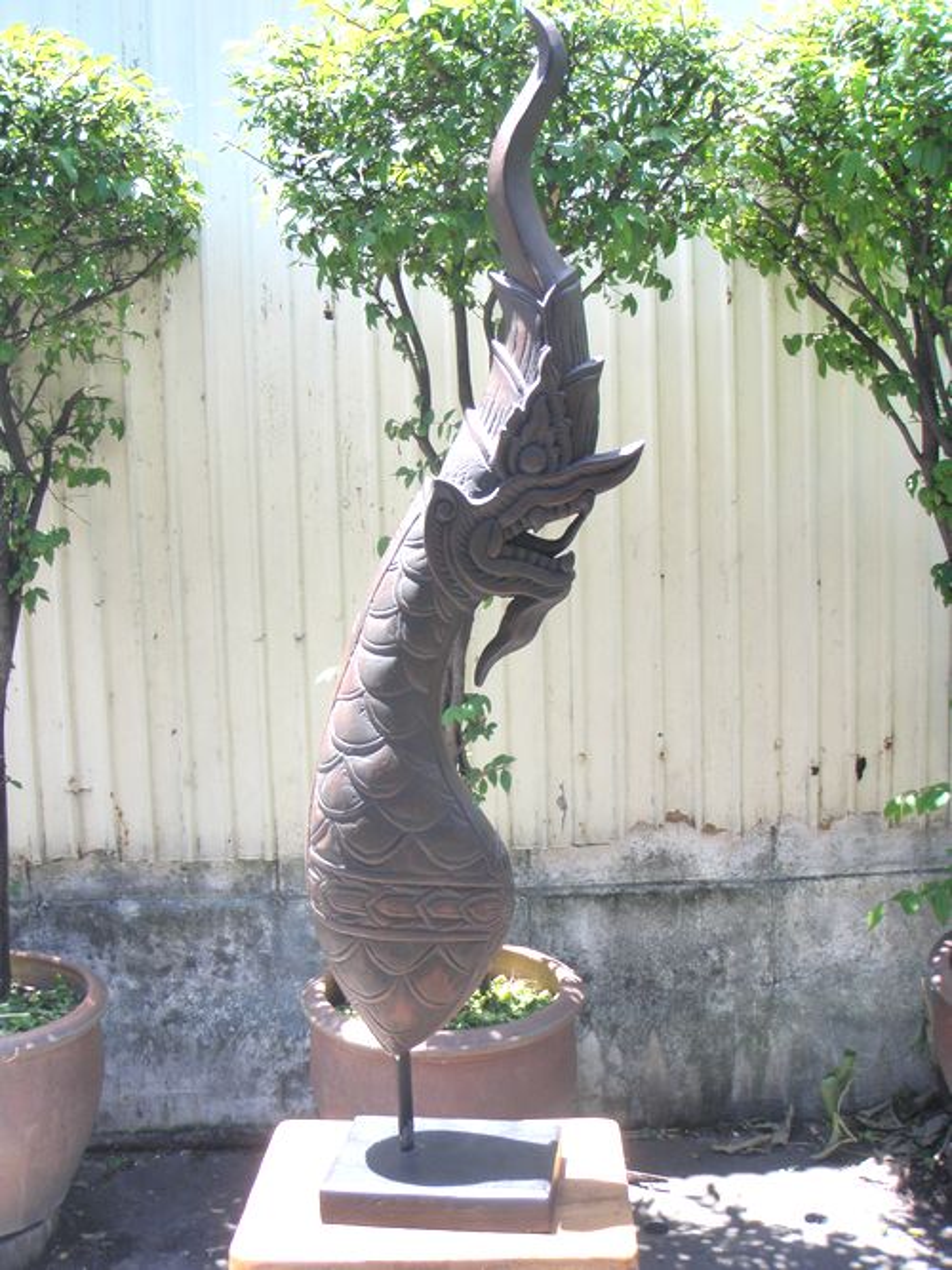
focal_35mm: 38
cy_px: 635
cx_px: 476
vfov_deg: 49.0
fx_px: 1394
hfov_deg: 37.7
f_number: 3.5
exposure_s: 1/60
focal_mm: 6.7
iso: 50
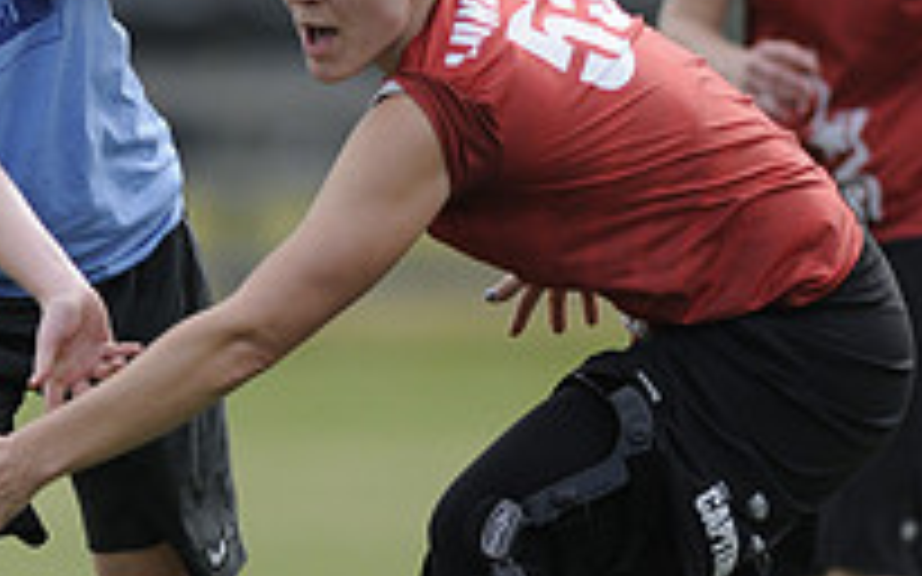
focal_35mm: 1296
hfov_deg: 1.6
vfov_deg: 1.0
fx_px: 32556
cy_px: 110
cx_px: 9
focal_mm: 300
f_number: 2.8
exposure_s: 1/3200
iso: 400
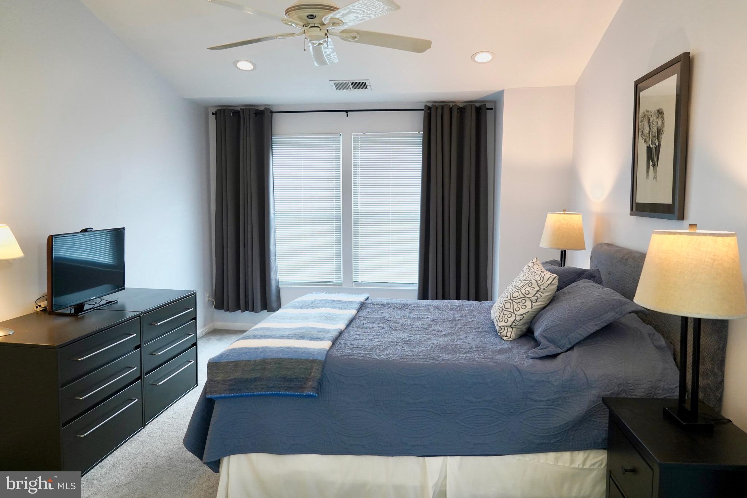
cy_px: 249
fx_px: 498
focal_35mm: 24
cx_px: 374
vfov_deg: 53.1
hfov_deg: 73.7
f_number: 4
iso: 1600
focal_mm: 24
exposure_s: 1/160
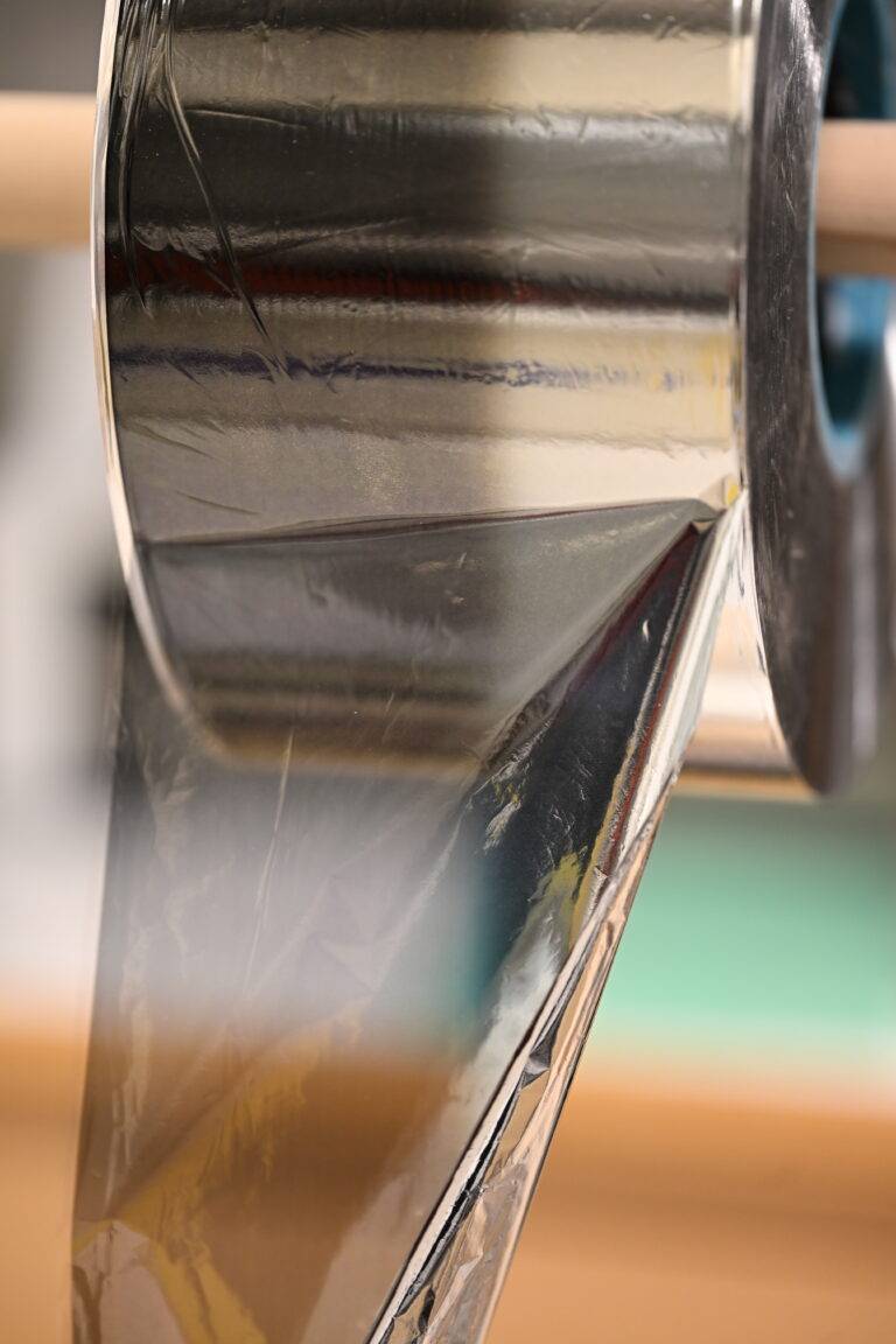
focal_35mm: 105
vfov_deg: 19.5
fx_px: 3920
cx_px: 448
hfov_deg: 13.0
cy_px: 672
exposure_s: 1/125
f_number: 3
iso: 900
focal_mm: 105
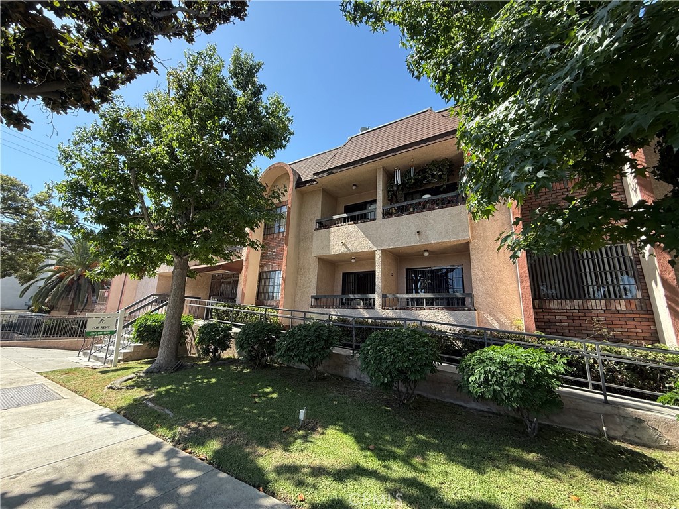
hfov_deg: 102.1
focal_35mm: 14
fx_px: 275
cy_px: 254
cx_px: 340
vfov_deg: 85.7
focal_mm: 2.22
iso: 64
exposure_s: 1/411
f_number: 2.2
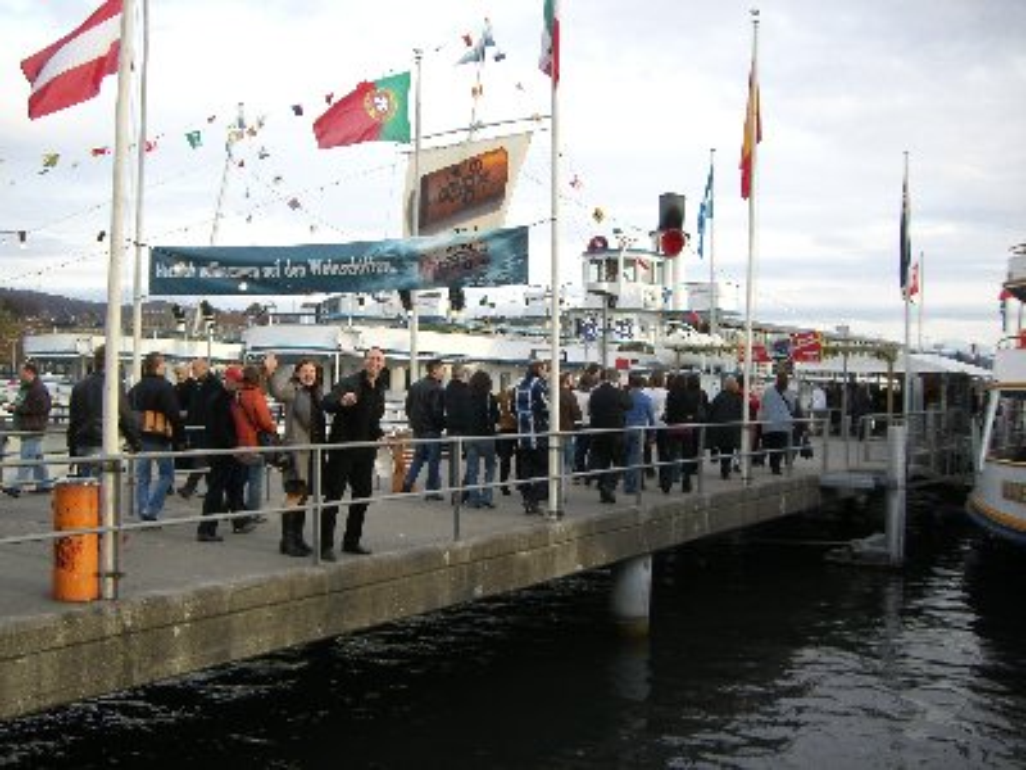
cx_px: 513
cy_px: 385
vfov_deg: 37.7
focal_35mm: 38
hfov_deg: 49.0
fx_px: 1126
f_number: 2.7
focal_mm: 6.2
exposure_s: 1/200
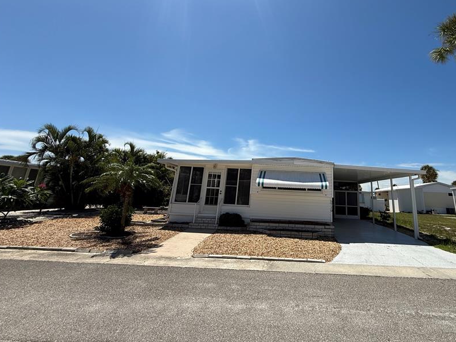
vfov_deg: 70.6
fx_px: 237
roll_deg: -2.9
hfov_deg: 86.0
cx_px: 286
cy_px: 132
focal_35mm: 18
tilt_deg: +16.3
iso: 50
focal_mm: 2.22
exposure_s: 1/3289
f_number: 2.2
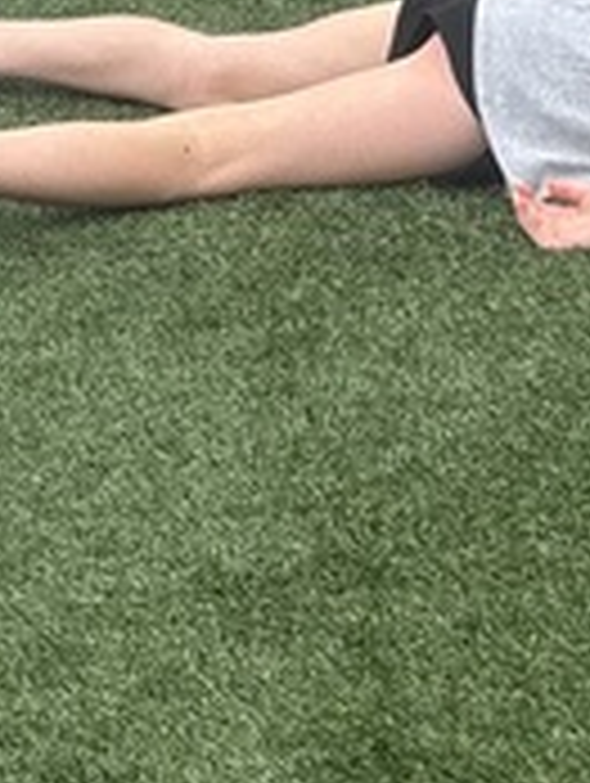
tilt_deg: -13.3
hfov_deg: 9.6
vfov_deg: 12.3
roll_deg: +0.2
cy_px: -405
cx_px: 761
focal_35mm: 153
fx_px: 3469
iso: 50
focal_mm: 5.96
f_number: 1.6
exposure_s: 1/1876
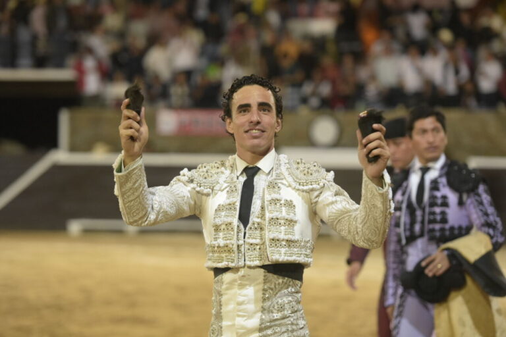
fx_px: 1897
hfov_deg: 15.2
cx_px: 253
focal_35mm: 135
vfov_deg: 10.2
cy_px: 168
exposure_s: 1/250
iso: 4000
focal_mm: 135
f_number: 3.2
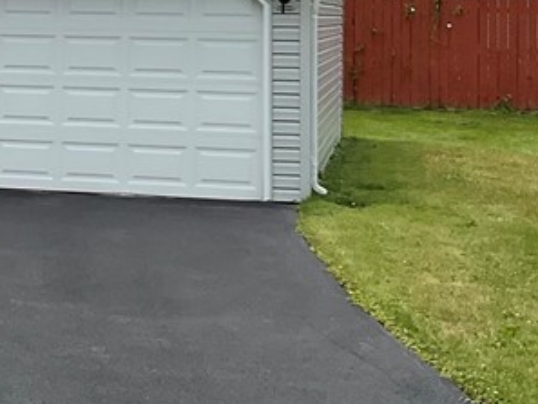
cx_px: -49
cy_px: -7
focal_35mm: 100
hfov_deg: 18.9
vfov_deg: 14.5
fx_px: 1555
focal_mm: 3
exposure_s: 1/3125
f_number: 1.8
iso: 16
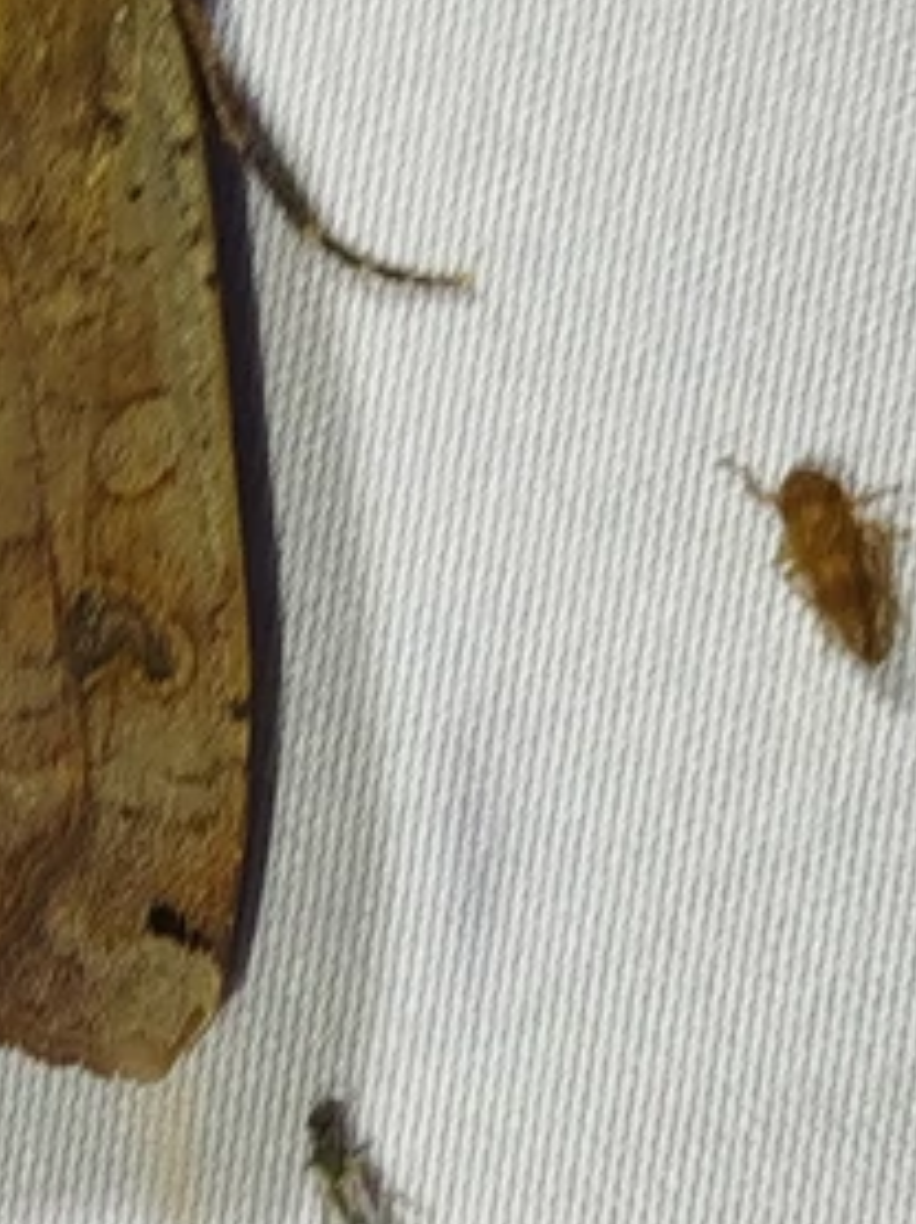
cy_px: 625
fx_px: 5619
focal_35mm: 159
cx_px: 35
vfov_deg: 12.4
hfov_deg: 9.3
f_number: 1.7
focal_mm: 5.31
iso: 64
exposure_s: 1/50
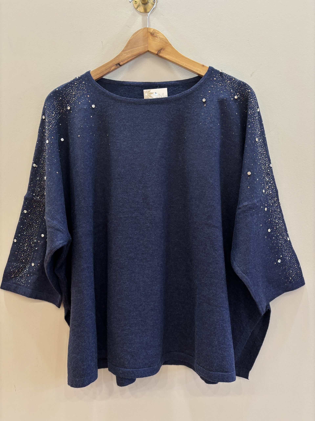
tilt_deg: +1.4
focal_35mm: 26
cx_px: 158
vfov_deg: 67.3
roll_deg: +2.0
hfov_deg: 53.1
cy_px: 210
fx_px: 315
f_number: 1.6
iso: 100
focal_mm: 5.96
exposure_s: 1/50
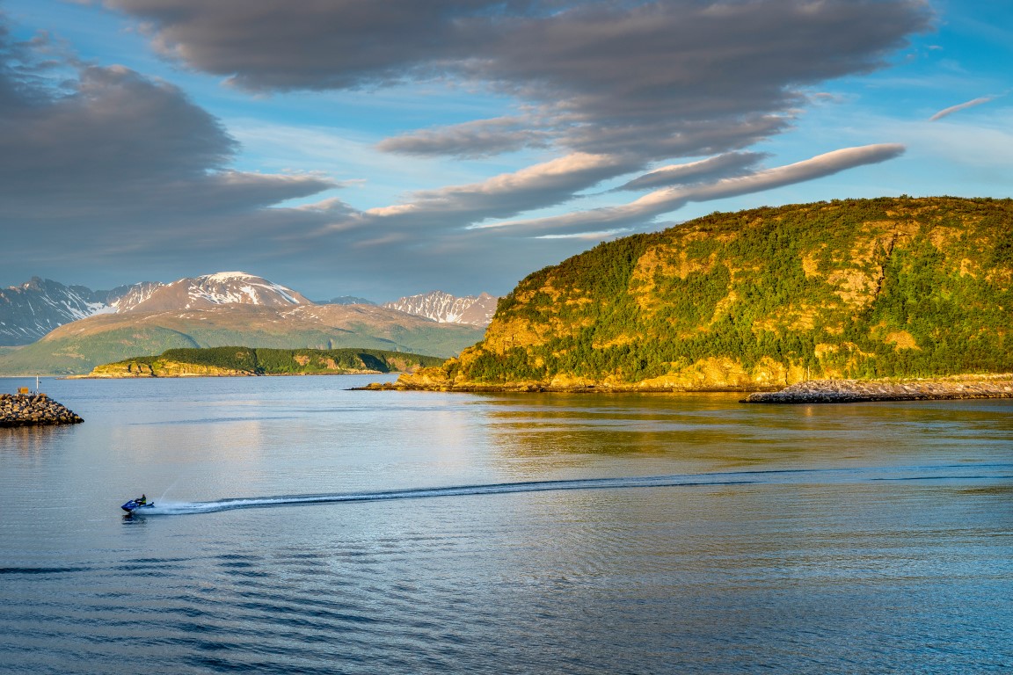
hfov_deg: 38.9
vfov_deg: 26.5
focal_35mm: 51
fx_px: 1435
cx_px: 506
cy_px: 338
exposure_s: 1/320
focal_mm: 34
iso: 100
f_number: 5.6
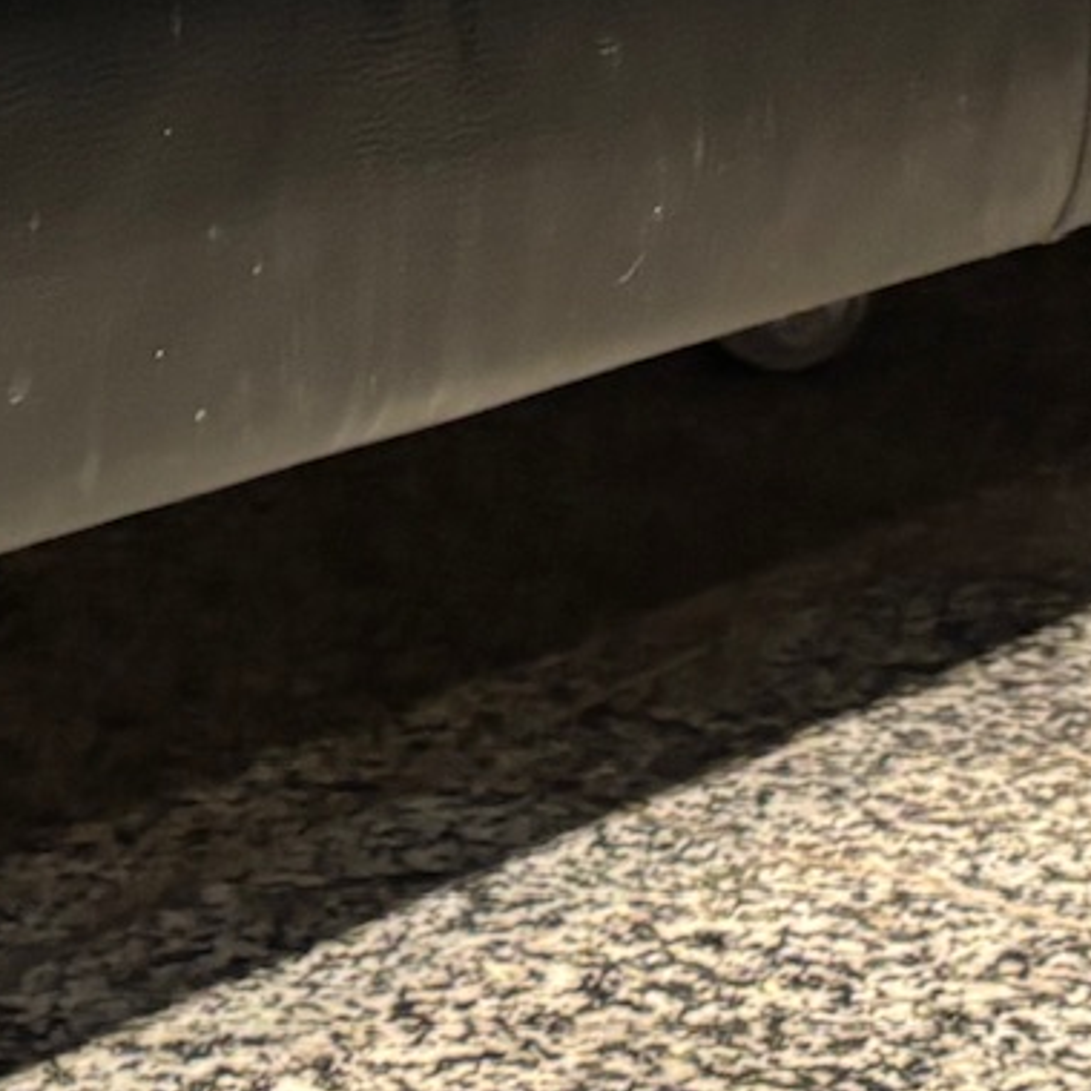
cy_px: 345
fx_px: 4422
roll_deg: -1.7
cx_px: -359
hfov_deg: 13.5
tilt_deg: -12.4
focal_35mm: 124
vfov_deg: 14.0
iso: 500
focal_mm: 5.96
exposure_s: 1/41
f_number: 1.6
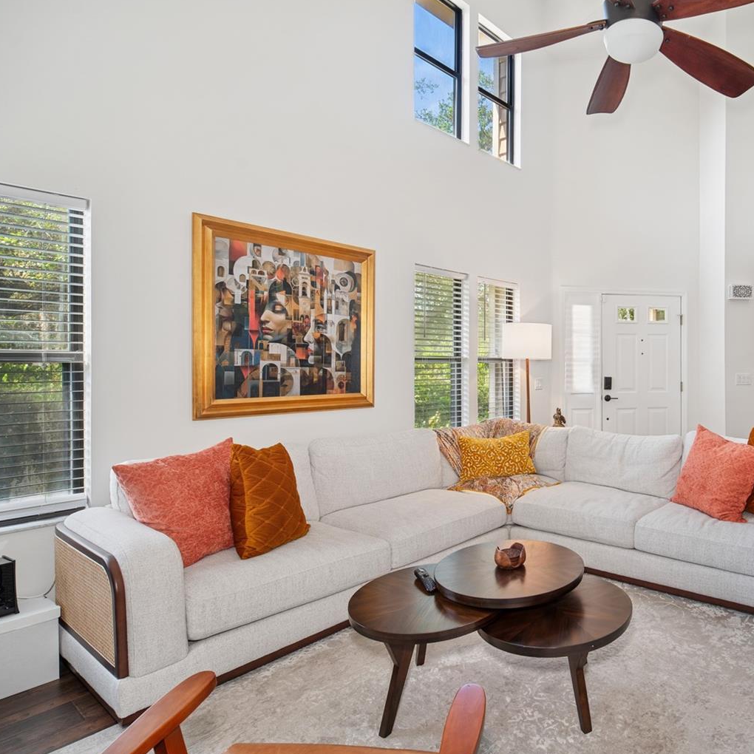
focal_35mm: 20
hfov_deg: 69.6
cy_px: 377
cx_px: 571
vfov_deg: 74.8
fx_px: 493
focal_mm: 15
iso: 200
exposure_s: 1/6
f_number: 8
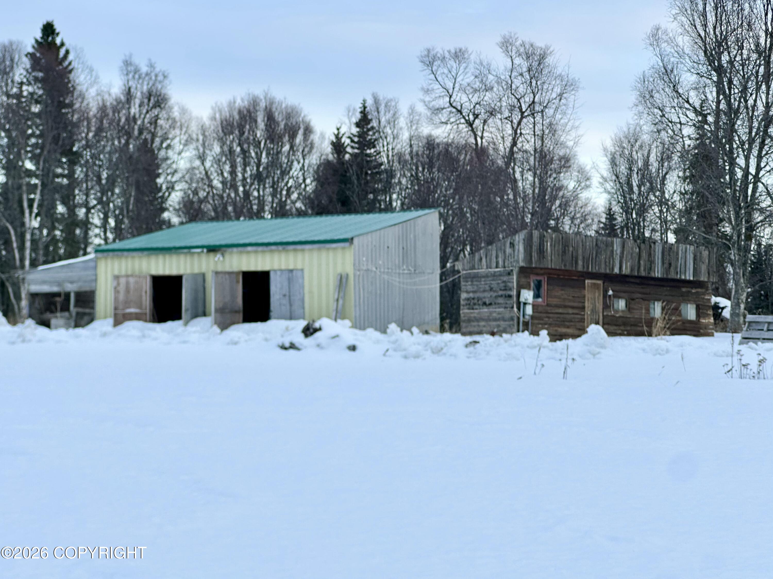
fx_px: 1719
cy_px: 290
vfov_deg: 19.1
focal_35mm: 77
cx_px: 386
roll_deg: +0.5
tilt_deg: +3.9
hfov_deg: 25.3
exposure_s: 1/99
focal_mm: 9
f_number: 2.8
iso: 32
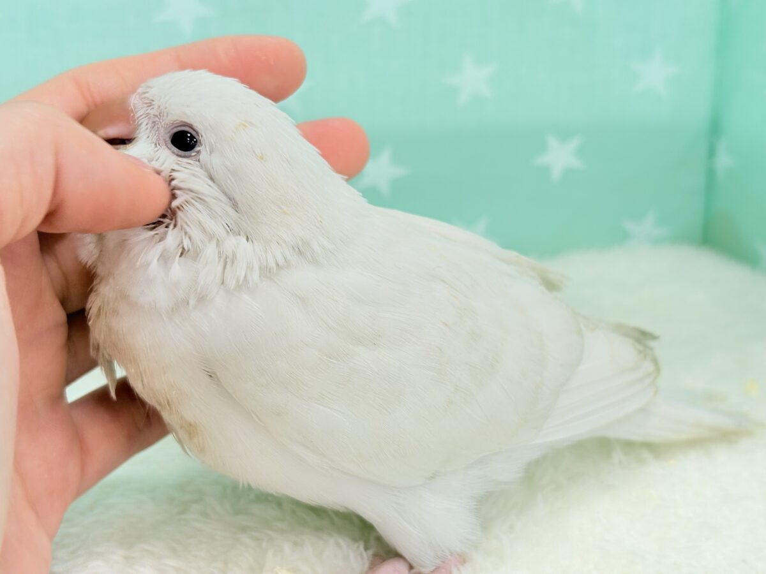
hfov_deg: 36.8
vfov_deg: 28.0
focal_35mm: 52
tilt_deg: -18.1
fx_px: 1151
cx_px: 383
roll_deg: +0.8
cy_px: 287
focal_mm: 5.96
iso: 40
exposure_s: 1/50
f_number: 1.6
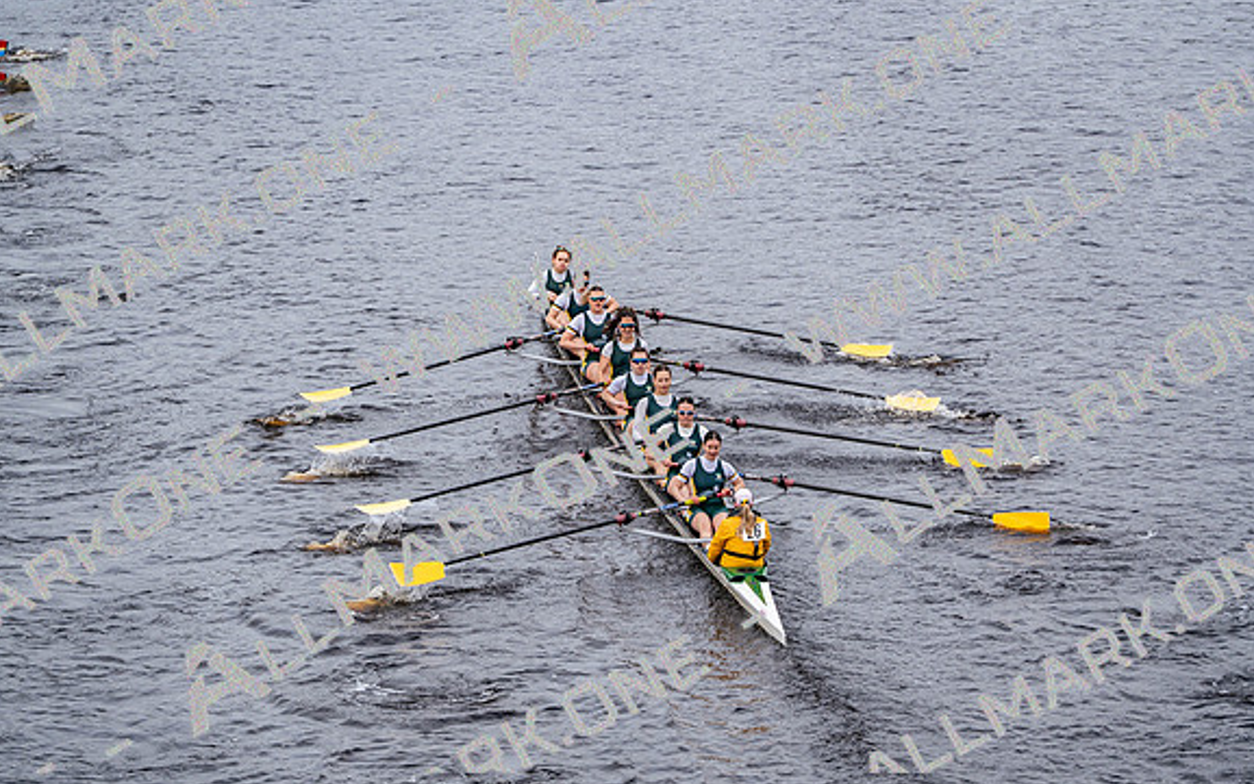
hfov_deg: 10.2
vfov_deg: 6.4
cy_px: 401
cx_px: 626
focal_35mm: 205
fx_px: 7008
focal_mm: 200
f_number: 2.8
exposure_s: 1/2000
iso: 200
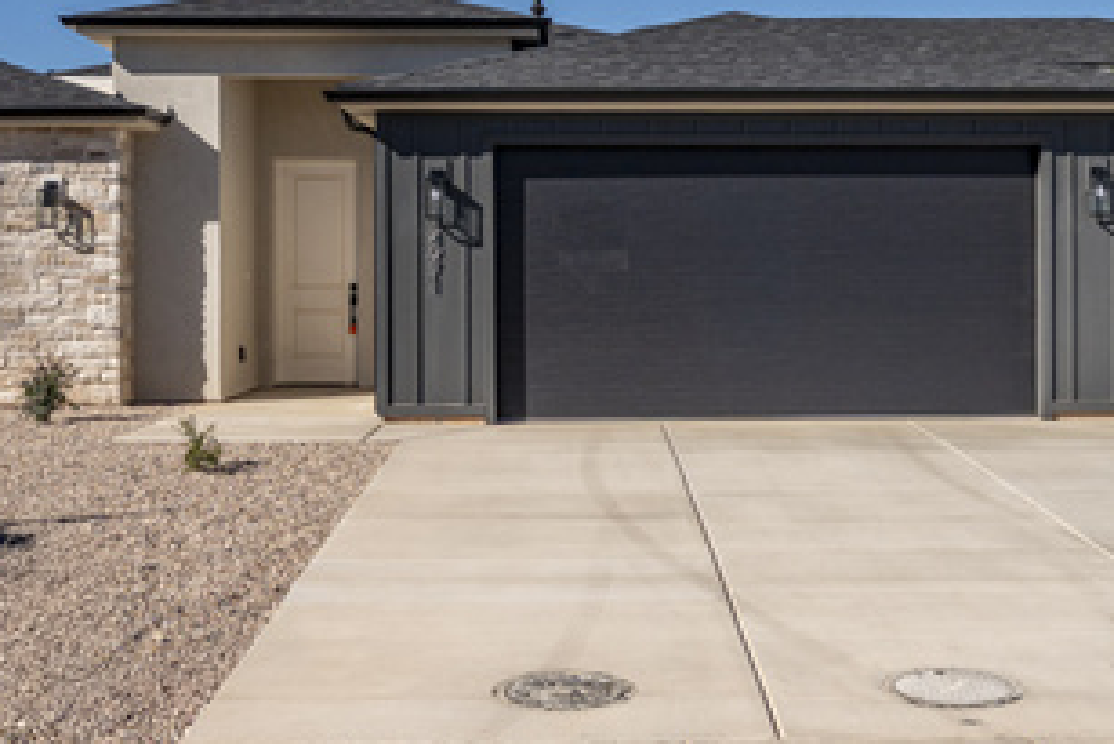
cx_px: 646
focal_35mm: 51
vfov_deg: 26.4
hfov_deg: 38.8
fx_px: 1579
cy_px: 283
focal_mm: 24.5
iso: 320
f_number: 10
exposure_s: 1/1250
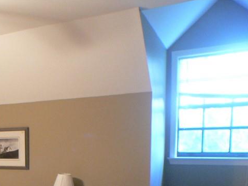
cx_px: -16
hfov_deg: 23.9
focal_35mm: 77
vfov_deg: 18.5
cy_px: 197
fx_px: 552
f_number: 2.8
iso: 200
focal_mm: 6
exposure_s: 1/4
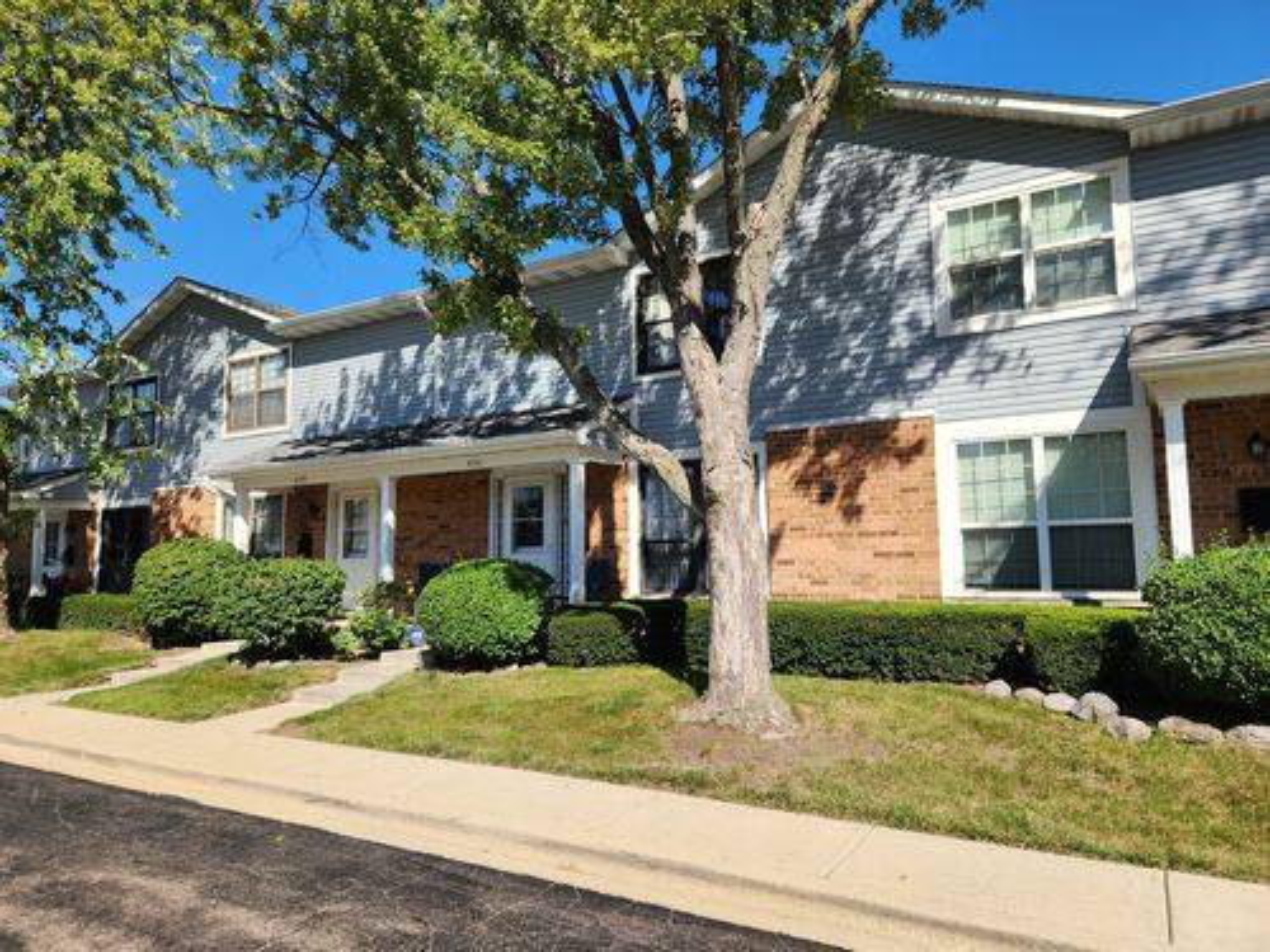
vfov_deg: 58.9
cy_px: 476
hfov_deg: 73.9
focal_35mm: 23
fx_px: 844
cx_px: 635
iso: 20
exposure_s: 1/1414
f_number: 1.8
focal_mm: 5.4
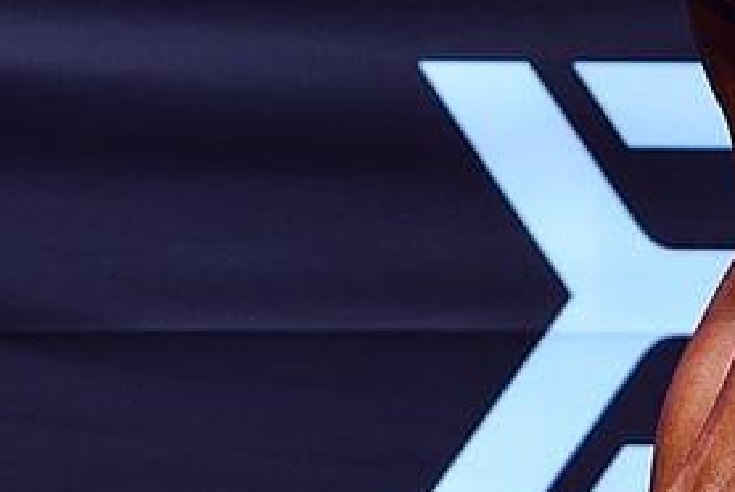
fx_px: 13325
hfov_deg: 3.2
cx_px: -67
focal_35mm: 652
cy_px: -579
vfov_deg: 2.1
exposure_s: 1/80
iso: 500
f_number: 4.8
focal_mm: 112
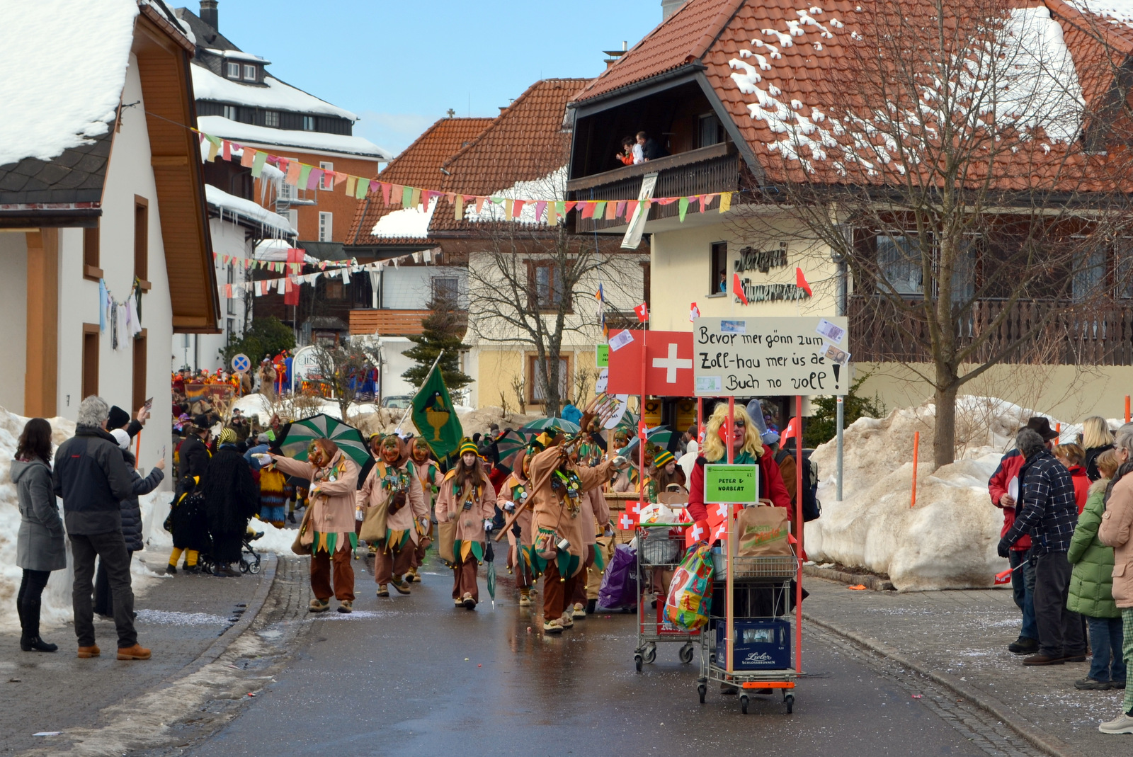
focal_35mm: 63
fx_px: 1984
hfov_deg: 31.9
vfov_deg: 21.6
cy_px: 378
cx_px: 566
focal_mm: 42
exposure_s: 1/200
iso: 100
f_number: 10
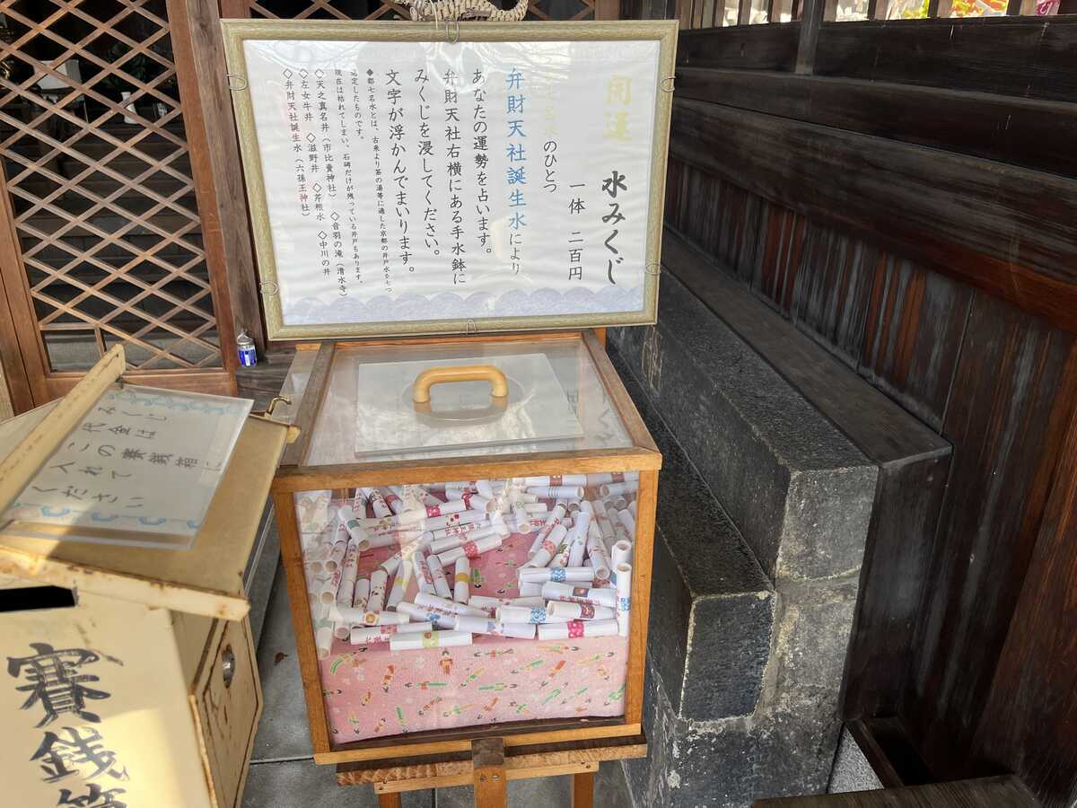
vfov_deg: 53.1
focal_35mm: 26
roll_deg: +0.7
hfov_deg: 67.3
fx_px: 809
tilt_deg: -24.5
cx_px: 538
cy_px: 404
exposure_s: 1/232
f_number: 1.6
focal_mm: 5.1
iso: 40
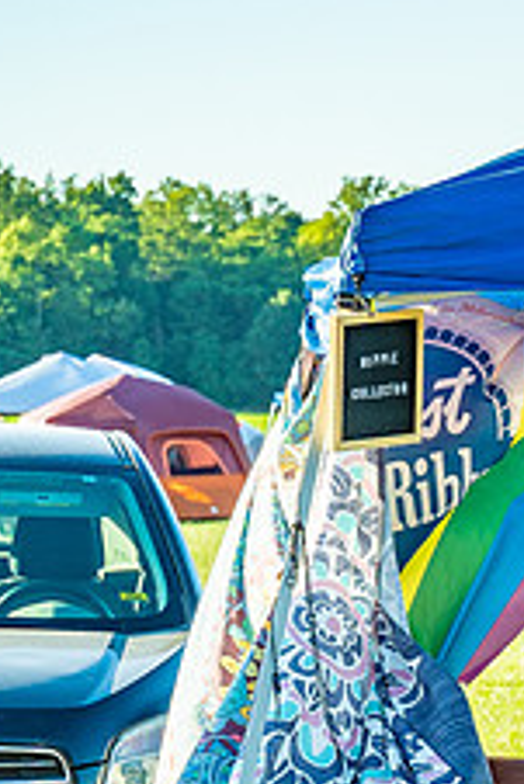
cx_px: 815
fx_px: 6256
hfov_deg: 4.8
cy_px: 539
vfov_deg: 7.2
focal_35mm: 287
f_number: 6.3
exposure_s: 1/250
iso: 125
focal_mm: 75
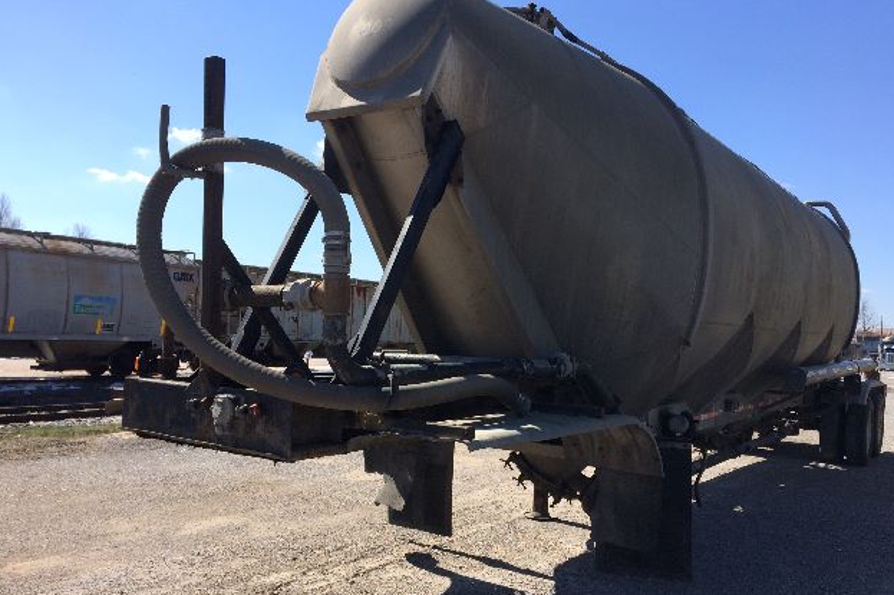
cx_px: 453
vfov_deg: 42.2
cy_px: 334
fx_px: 770
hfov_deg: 60.3
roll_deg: +0.0
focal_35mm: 31
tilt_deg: -2.3
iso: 32
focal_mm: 4.15
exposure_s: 1/1642
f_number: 2.2
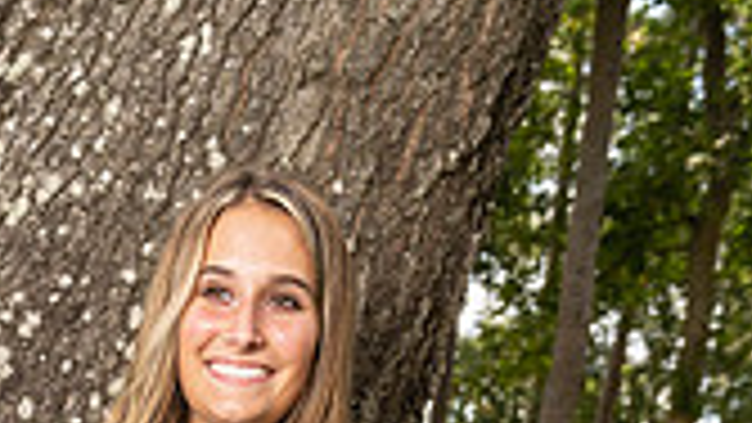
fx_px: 1516
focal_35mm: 76
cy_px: 940
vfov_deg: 13.0
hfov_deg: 27.4
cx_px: 171
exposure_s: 1/250
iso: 320
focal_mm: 27
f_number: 5.6
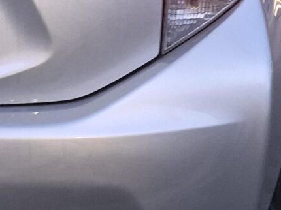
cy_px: 125
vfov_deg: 10.8
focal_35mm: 137
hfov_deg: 14.3
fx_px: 1111
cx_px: 29
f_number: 1.8
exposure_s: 1/8
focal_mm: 5.4
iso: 320
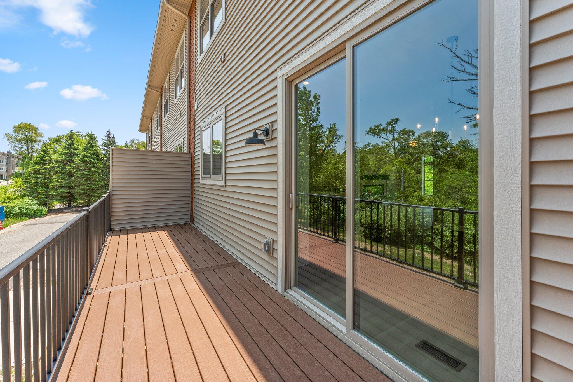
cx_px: 286
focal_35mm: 14
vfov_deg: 81.2
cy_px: 191
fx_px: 223
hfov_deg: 104.3
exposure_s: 1/320
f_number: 9
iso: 400
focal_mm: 14
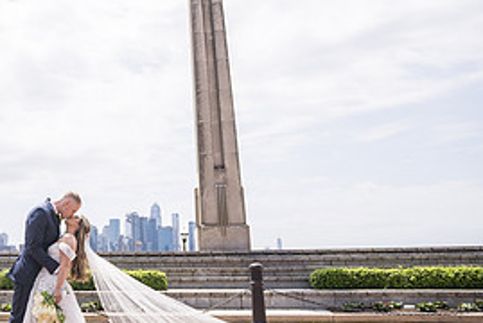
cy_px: 135
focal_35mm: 38
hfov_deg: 46.3
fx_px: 510
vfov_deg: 35.1
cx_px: 59
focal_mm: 17
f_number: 2.8
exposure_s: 1/2000
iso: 100
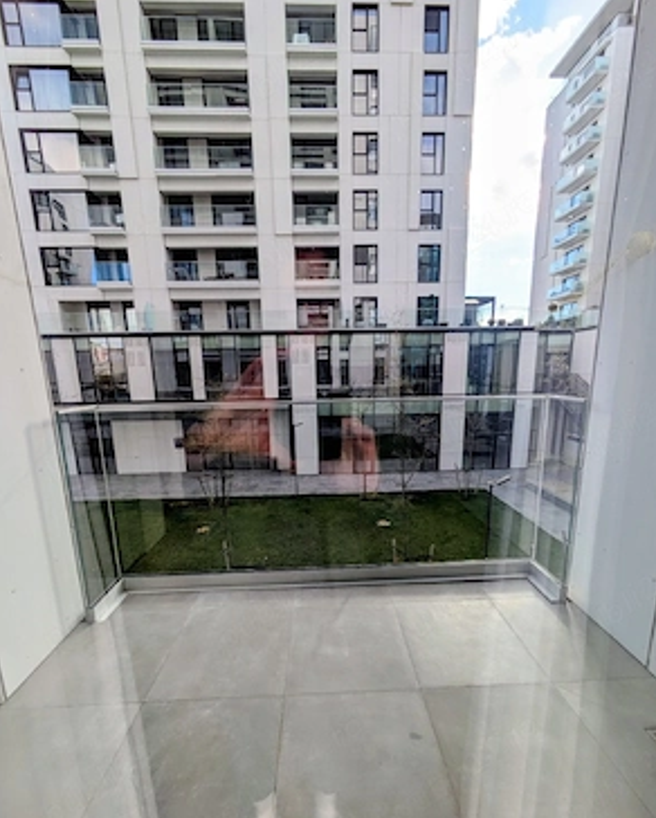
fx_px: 363
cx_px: 335
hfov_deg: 84.1
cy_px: 447
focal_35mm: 15
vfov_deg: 96.5
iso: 69
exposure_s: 1/1111
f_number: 2.2
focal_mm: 1.83
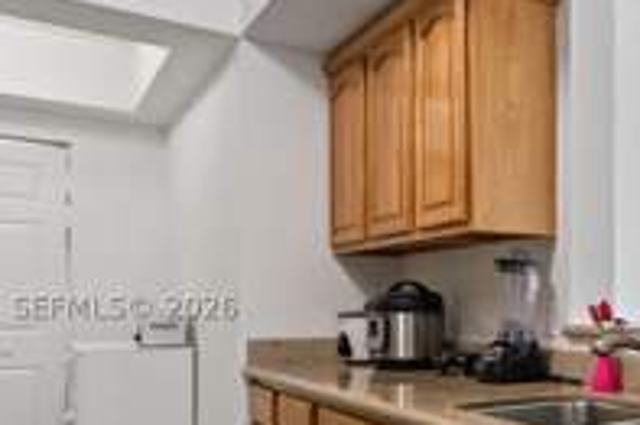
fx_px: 693
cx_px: 598
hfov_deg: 44.3
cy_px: 303
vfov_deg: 33.7
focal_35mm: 39
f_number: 4.5
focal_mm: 16
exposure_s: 1/20
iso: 400
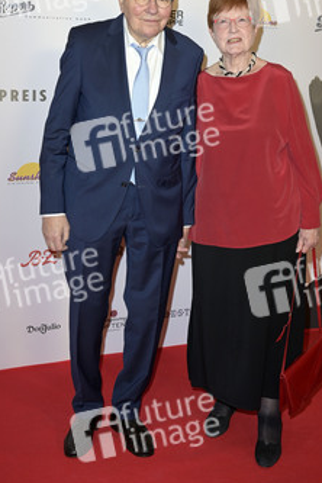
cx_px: 187
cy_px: 210
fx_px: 644
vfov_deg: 41.0
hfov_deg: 28.0
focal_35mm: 48
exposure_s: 1/160
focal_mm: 40
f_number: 5.6
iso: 640
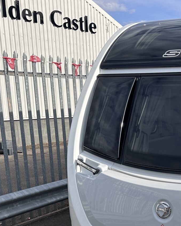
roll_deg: +0.6
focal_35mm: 56
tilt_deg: -11.6
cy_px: 188
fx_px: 375
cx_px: 183
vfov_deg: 32.5
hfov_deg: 25.7
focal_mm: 6.86
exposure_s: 1/4545
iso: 80
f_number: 1.78
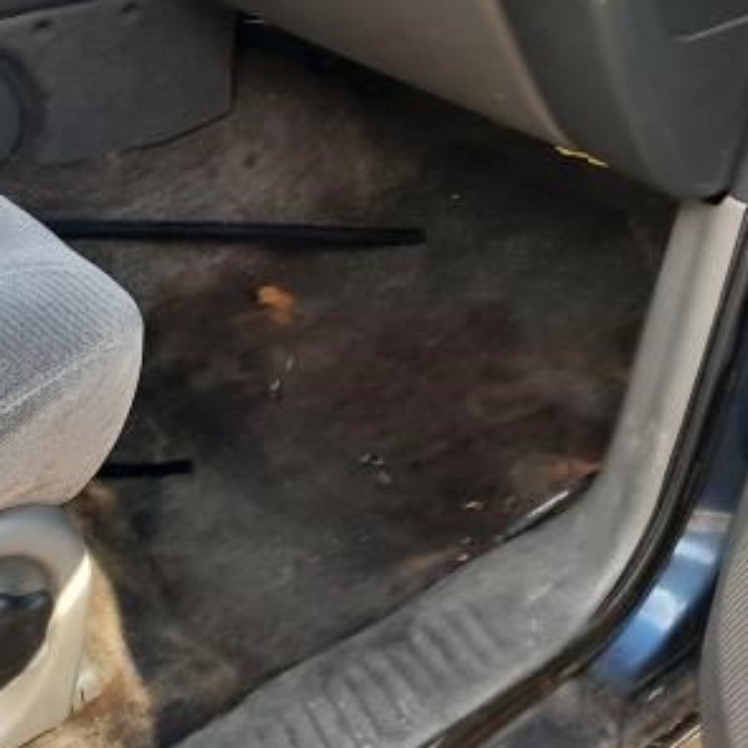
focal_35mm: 60
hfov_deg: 25.7
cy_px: 58
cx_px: -142
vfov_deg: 27.5
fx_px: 1467
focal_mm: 4.6
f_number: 2
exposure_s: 1/60
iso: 50
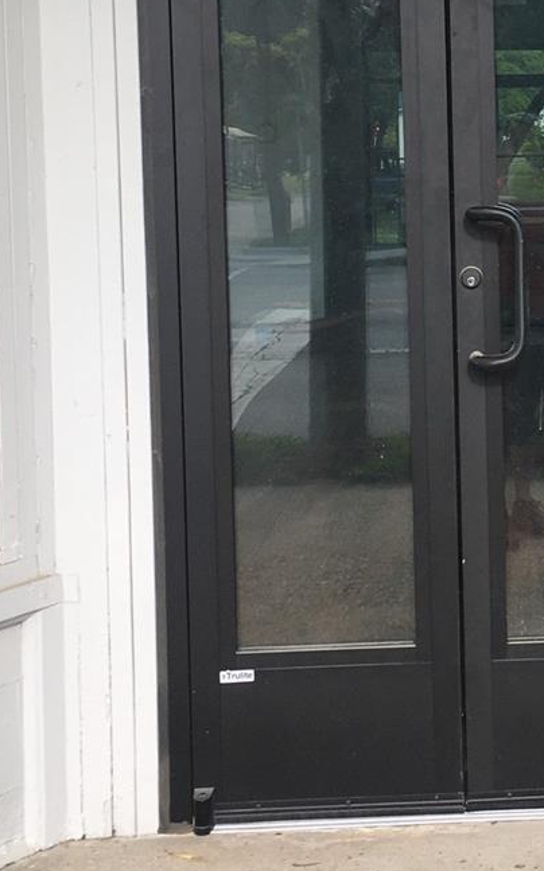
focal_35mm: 73
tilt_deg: -3.4
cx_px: 618
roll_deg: +1.5
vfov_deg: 27.8
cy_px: 221
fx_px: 1733
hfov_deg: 17.2
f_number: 2.2
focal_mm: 4.15
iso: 25
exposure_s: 1/455
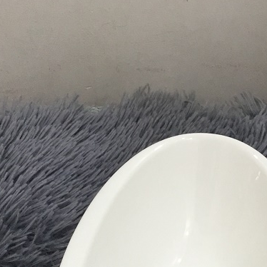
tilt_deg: -53.2
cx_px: 142
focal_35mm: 88
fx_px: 768
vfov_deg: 19.2
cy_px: 260
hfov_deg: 19.7
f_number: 2.4
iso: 50
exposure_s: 1/33
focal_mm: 3.3
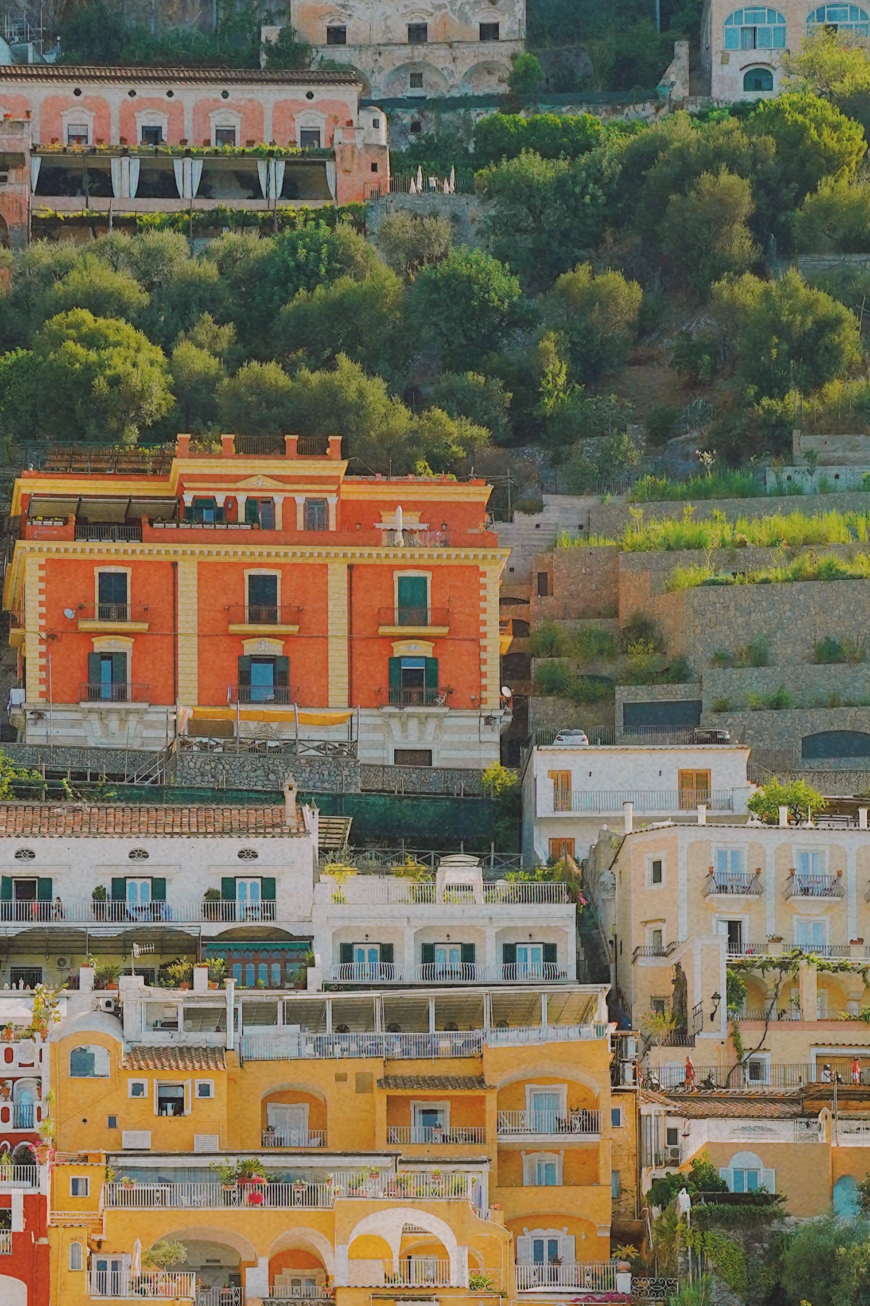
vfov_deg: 11.1
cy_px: 1536
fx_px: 6599
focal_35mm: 182
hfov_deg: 7.5
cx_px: 308
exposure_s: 1/640
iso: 640
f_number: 9
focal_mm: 69
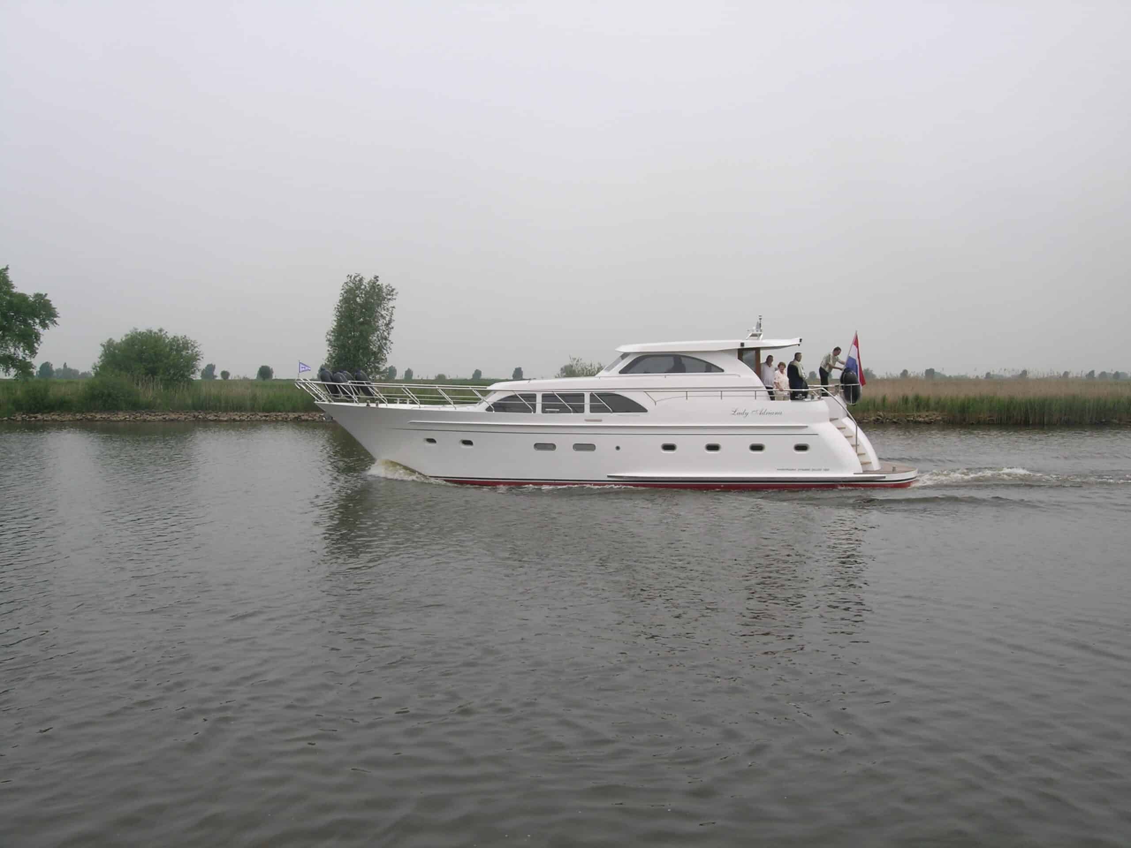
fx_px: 1144
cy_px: 424
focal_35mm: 35
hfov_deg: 52.6
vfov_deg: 40.7
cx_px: 566
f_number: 7.6
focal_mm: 7.2
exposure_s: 1/255
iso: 50
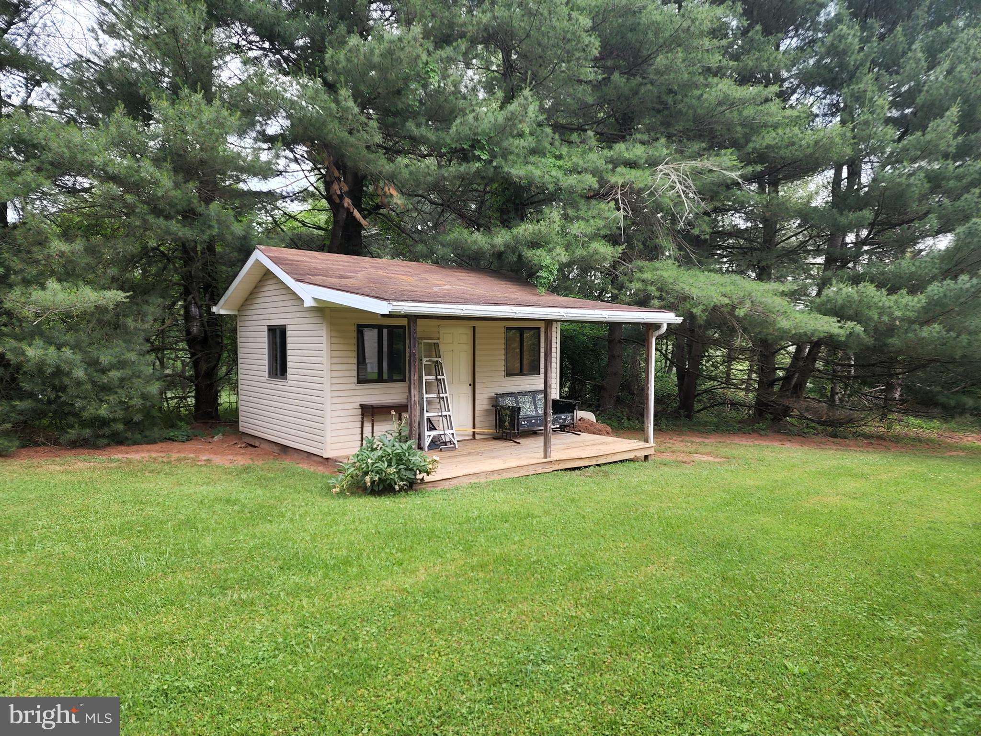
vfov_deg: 58.9
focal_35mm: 23
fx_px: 652
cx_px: 490
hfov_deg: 73.9
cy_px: 368
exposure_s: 1/180
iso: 50
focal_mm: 6.4
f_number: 1.8
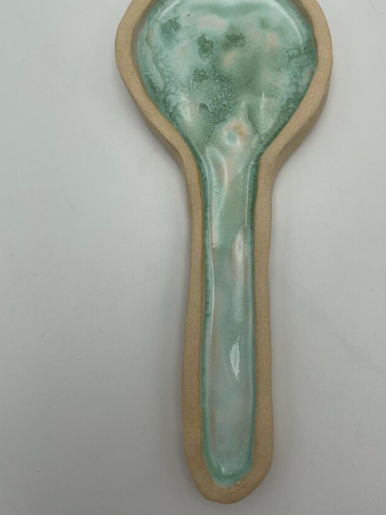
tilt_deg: -84.0
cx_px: 234
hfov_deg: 43.9
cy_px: 238
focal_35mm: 32
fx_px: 476
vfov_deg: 56.8
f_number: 1.6
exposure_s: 1/550
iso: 32
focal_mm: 4.2
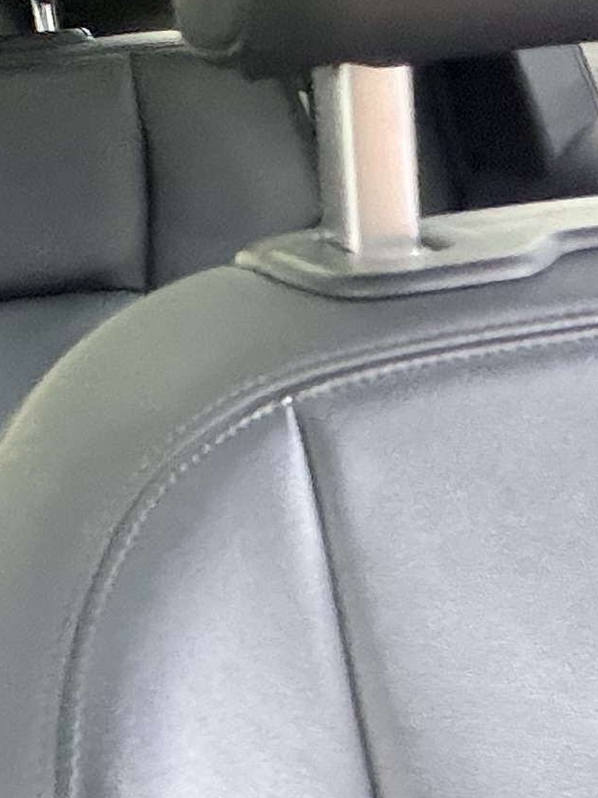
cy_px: 57
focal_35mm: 111
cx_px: -395
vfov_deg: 17.4
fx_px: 2557
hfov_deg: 12.4
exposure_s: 1/30
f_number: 1.9
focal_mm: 2.71
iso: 500
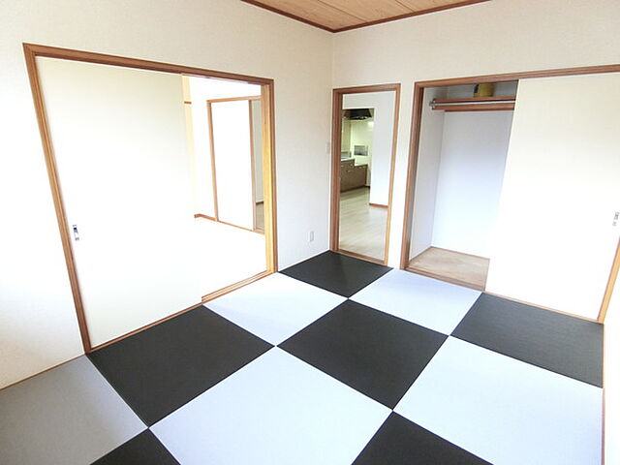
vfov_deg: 68.7
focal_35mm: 19
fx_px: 340
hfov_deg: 84.7
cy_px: 232
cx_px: 310
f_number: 2.7
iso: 800
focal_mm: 4.06
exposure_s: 1/30
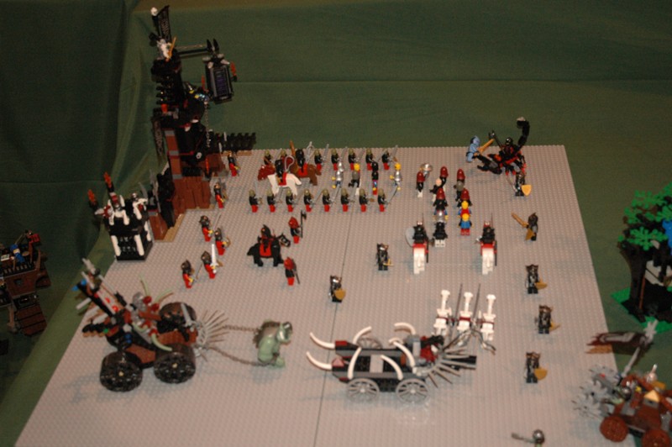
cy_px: 224
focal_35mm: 46
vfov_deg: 28.9
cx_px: 336
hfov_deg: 42.4
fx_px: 867
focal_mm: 31
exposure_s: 1/60
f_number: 4
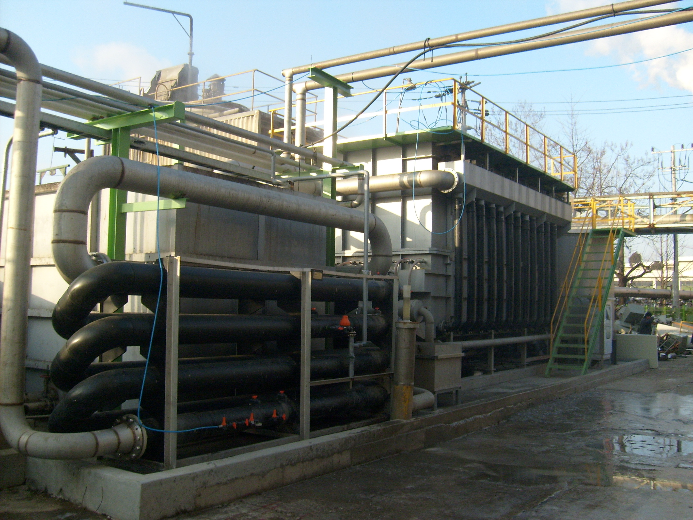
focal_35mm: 35
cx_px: 346
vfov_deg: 40.7
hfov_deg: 52.6
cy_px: 260
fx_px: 701
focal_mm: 5.8
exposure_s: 1/90
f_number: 7.1
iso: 80
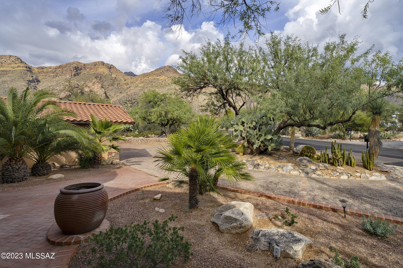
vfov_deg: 70.4
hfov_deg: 93.3
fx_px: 190
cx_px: 202
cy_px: 134
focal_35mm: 17
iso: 100
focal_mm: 17
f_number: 9
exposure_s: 1/160
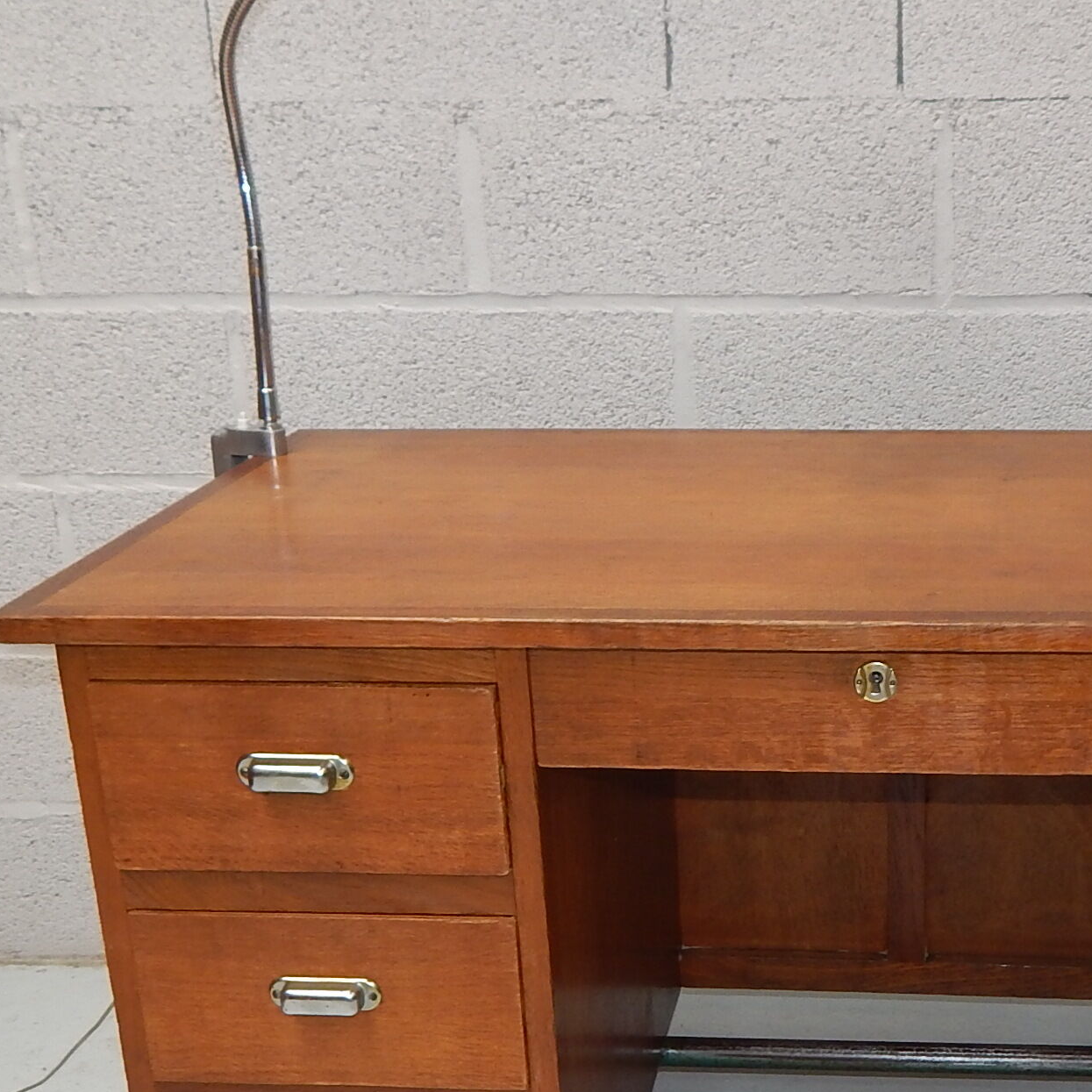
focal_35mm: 51
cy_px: 716
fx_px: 1820
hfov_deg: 32.7
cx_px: 836
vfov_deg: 33.1
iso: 125
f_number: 3
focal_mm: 4
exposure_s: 1/40
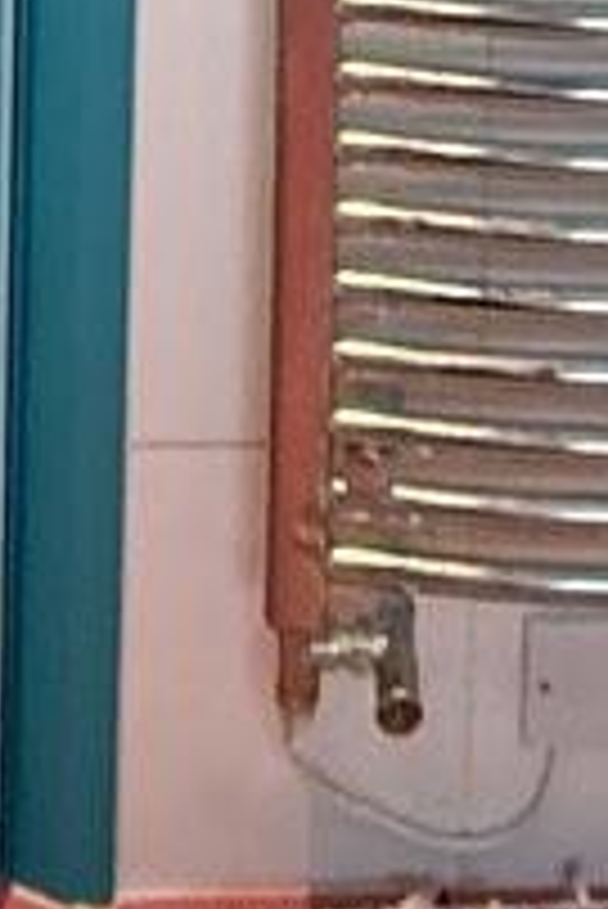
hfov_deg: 13.5
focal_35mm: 101
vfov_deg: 13.8
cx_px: 459
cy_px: -1310
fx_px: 2554
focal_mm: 2.22
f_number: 2.2
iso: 250
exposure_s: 1/100
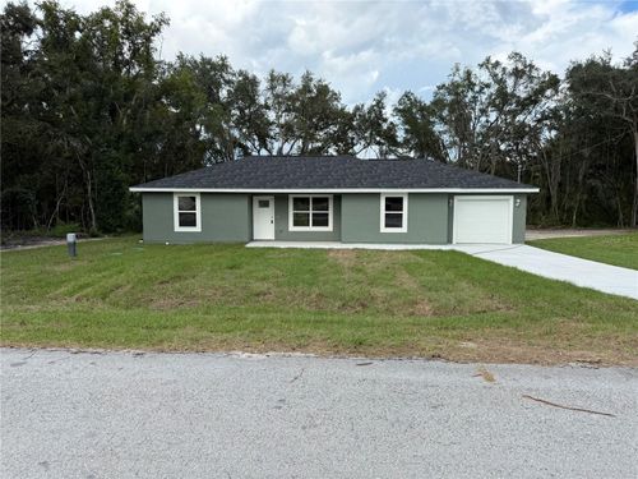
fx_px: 442
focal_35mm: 24
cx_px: 319
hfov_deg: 71.6
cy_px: 240
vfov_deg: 56.8
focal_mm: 6.76
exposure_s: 1/2611
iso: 80
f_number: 1.78
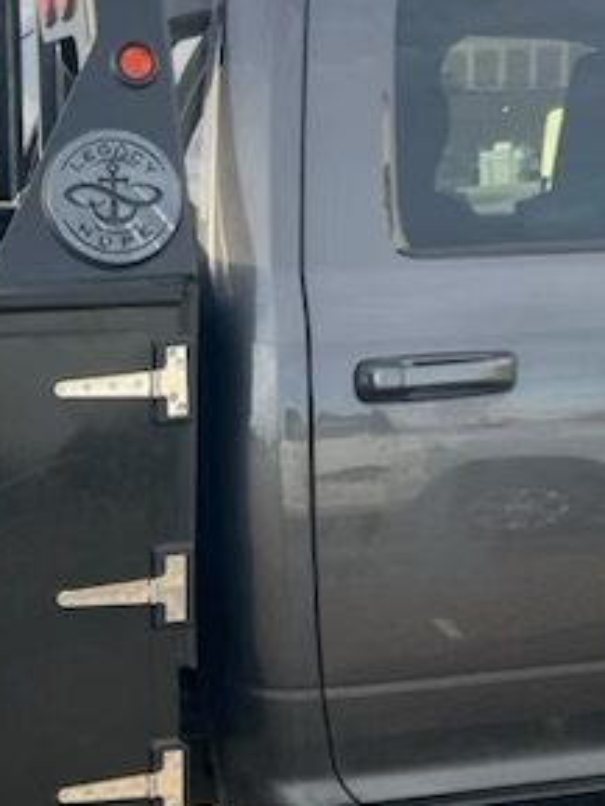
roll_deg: +2.6
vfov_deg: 26.8
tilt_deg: -12.6
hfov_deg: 20.0
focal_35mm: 72
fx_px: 1677
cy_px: 575
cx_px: 45
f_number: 1.6
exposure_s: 1/415
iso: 32
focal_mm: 4.2
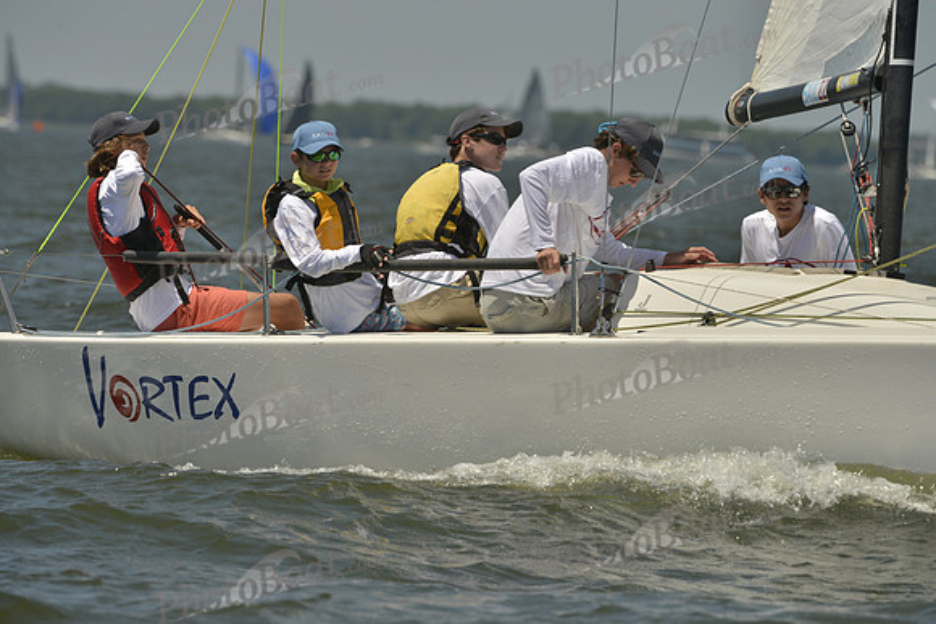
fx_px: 10402
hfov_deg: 5.2
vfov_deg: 3.4
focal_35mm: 400
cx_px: 468
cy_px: 312
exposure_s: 1/1250
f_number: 10
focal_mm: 400
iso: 280
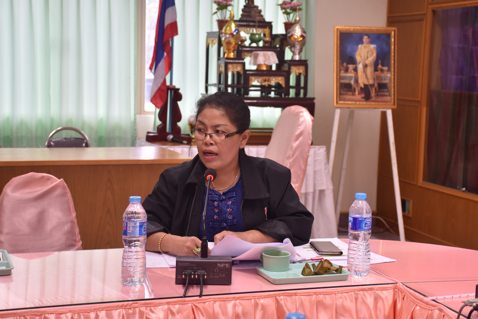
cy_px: 160
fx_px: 836
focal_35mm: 63
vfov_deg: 21.6
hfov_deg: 31.9
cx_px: 239
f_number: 4.5
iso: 500
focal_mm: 42
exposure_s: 1/60
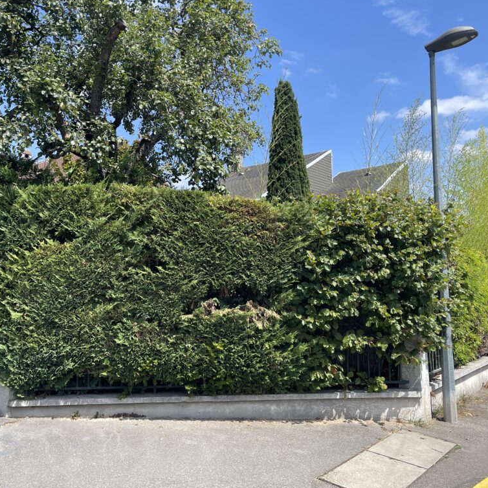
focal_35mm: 30
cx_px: 236
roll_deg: -0.1
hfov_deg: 54.0
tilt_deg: +4.6
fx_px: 478
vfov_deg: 54.0
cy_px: 241
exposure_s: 1/1739
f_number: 1.6
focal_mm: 5.1
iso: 32
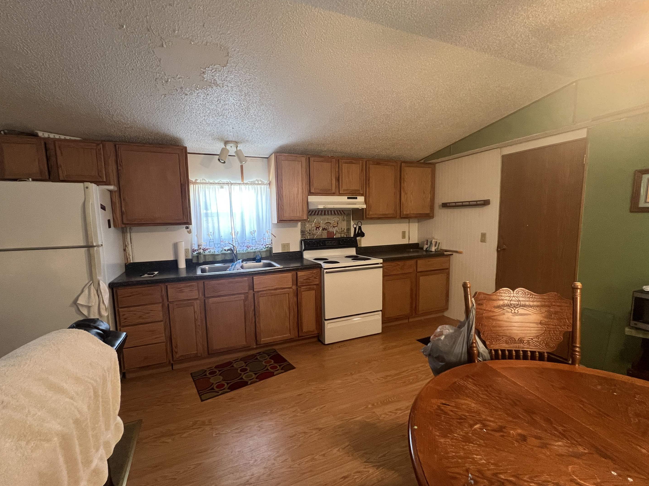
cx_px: 308
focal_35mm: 14
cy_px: 249
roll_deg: +1.0
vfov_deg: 85.6
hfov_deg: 102.0
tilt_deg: -6.4
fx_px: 262
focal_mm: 1.57
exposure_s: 1/60
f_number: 1.8
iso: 320
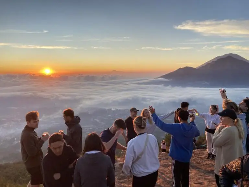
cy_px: 94
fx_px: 187
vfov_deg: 53.1
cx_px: 124
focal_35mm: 26
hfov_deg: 67.3
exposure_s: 1/517
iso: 32
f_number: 1.8
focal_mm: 4.25
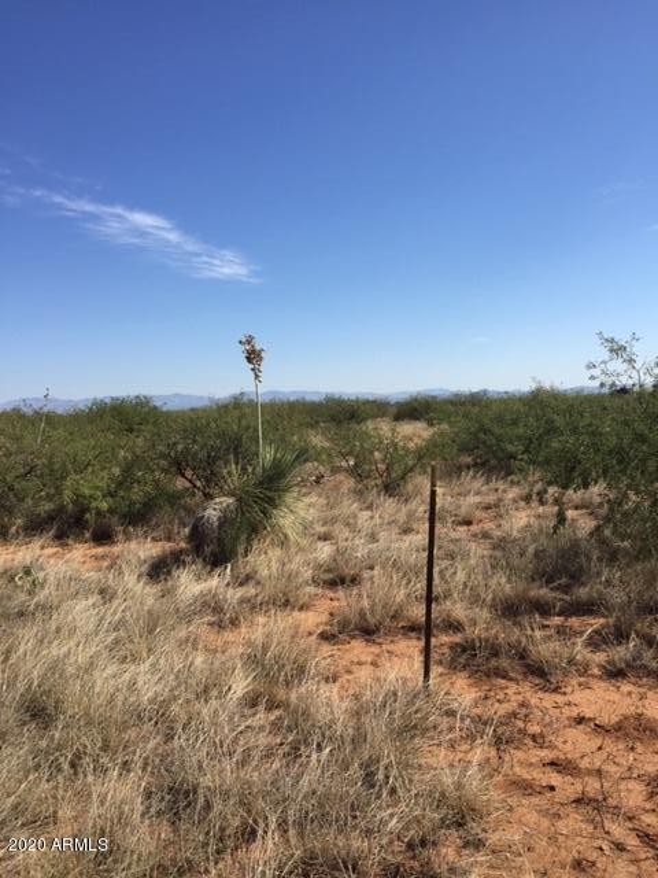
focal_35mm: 29
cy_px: 439
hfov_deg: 48.2
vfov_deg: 61.7
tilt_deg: -4.1
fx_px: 735
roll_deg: +3.1
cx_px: 329
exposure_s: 1/2639
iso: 32
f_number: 2.2
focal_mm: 4.15
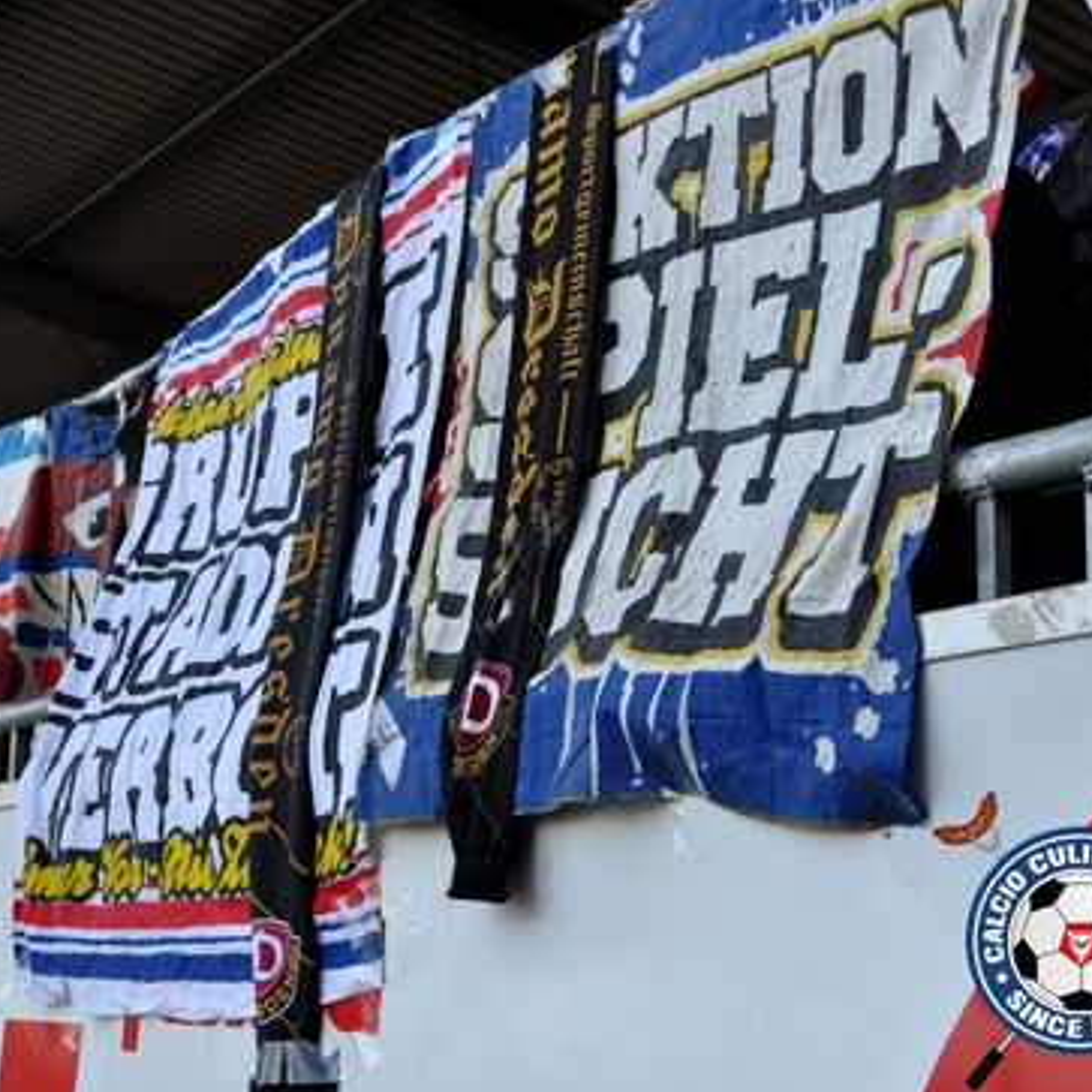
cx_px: 424
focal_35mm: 52
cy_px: 544
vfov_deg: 32.8
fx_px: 1856
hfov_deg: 32.7
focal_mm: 26
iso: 220
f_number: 5.6
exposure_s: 1/125
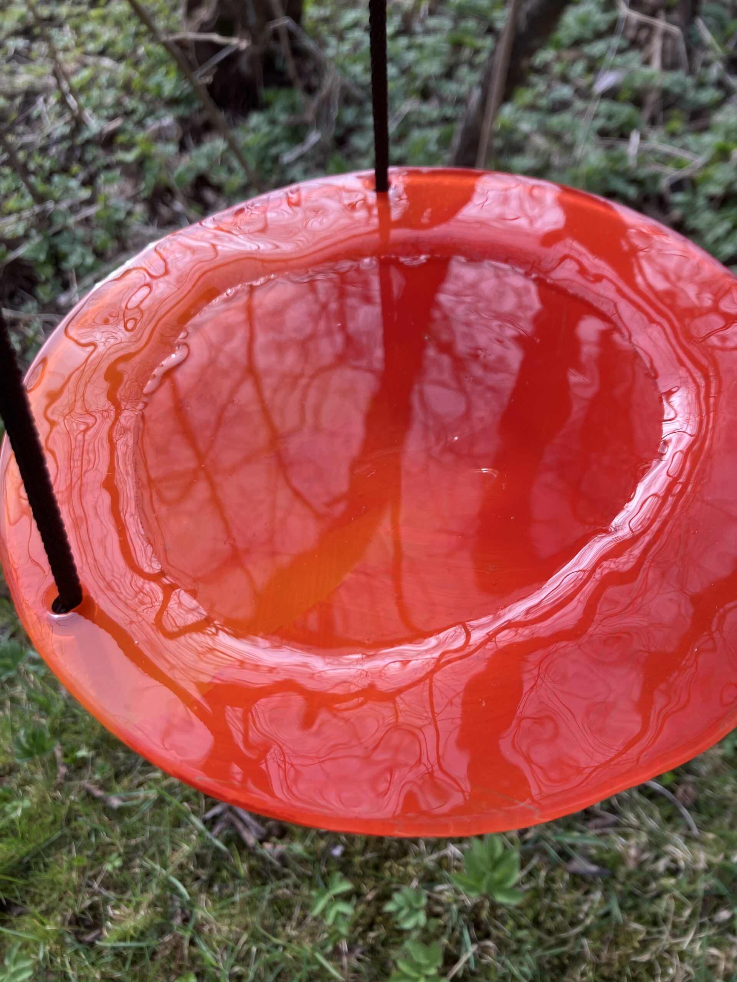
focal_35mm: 28
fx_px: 795
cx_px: 368
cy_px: 491
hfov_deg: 49.7
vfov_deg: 63.4
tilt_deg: -52.8
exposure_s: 1/335
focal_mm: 3.99
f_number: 1.8
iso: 32
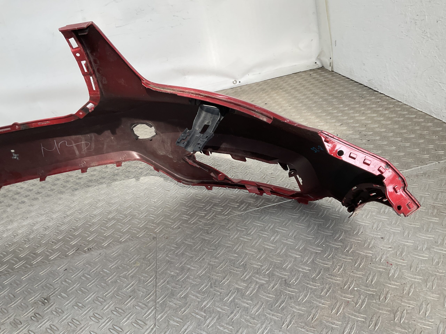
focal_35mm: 29
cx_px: 223
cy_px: 167
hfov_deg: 61.7
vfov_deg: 48.2
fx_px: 374
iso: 16
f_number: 1.8
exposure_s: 1/180
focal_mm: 3
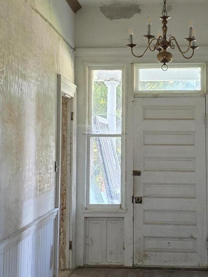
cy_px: 108
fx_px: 529
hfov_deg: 22.2
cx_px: 126
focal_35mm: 66
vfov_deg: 29.3
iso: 500
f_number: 1.7
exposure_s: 1/120
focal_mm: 6.3
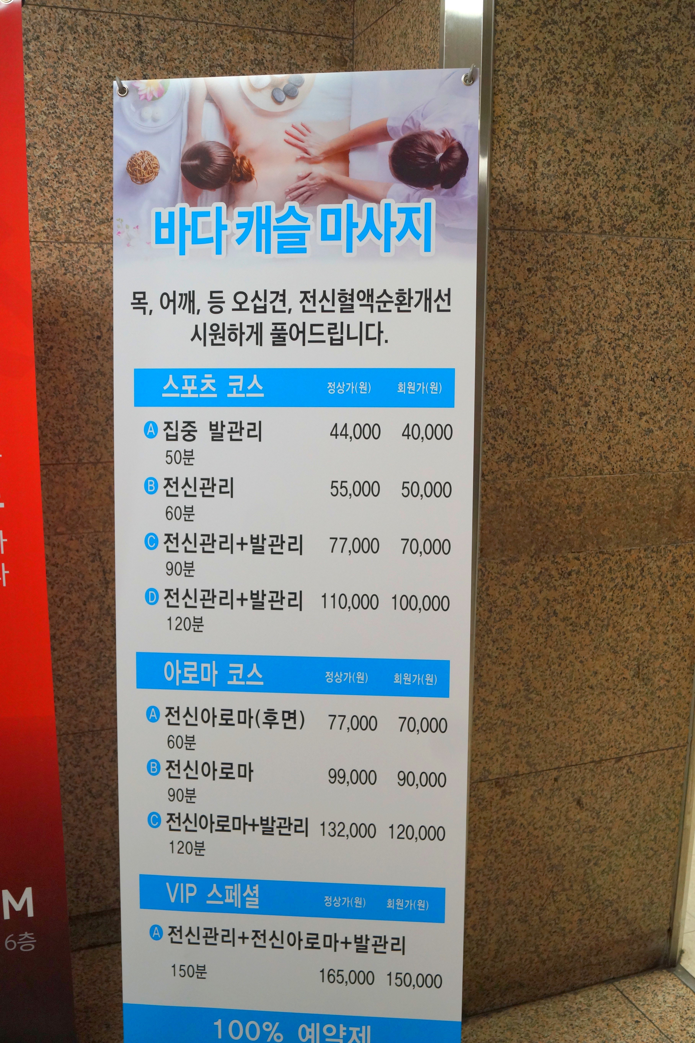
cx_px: 348
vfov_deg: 57.2
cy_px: 522
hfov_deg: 39.9
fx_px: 957
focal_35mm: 33
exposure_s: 1/60
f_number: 4
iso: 500
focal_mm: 22
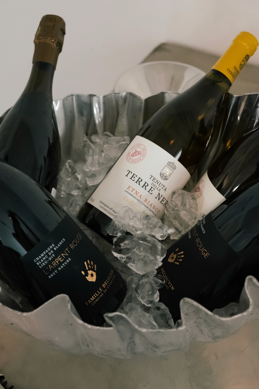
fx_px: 518
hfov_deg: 28.1
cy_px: 197
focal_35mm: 48
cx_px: 121
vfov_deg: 41.1
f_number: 4
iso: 25600
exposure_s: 1/125
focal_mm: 30.2
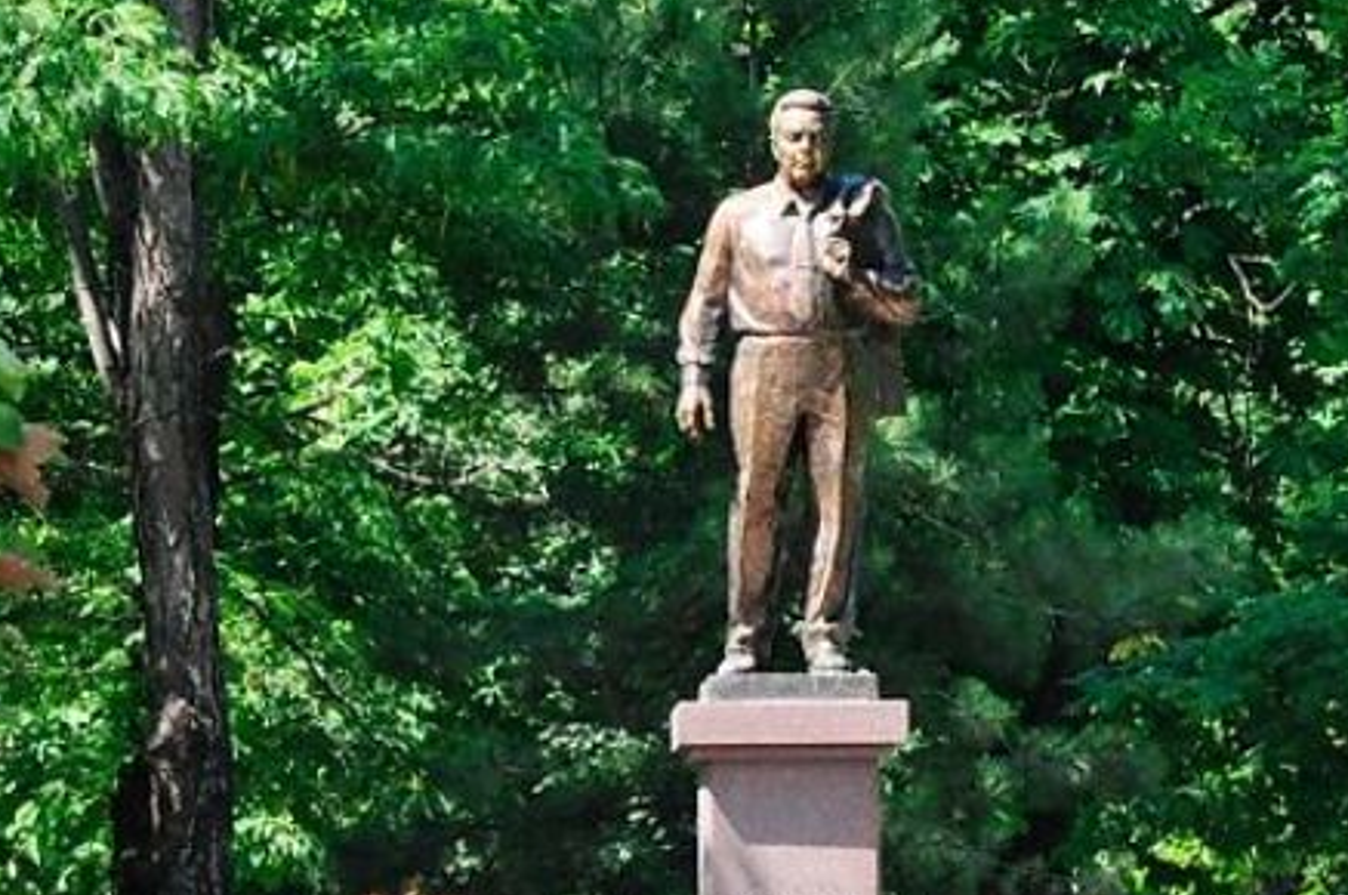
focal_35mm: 369
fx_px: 13803
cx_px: 1036
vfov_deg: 3.7
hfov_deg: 5.6
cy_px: 731
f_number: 11
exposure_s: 1/400
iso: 1000
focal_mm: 105
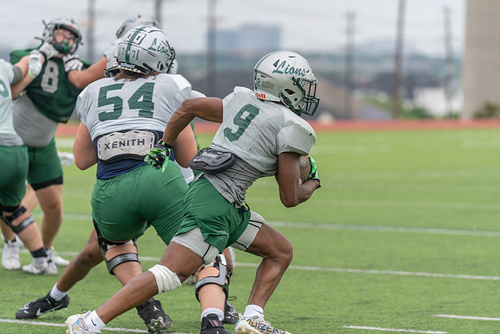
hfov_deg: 10.3
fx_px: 2778
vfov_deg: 6.9
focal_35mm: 200
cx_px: 250
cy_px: 167
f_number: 3.5
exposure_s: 1/1250
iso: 250
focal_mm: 200
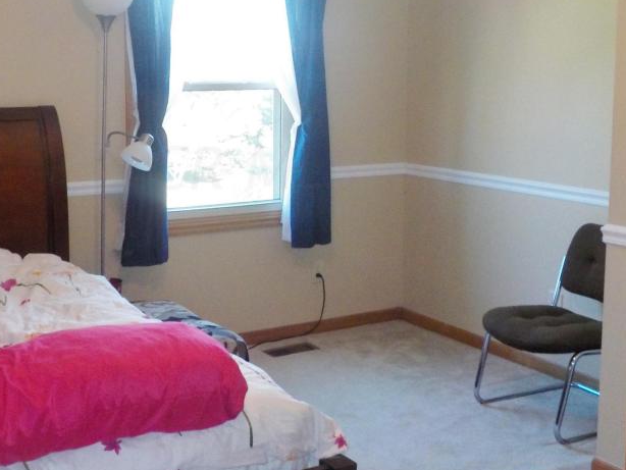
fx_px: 905
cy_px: 167
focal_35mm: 50
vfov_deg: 29.0
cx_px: 253
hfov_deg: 38.0
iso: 320
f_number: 3.3
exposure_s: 1/30
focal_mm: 4.1
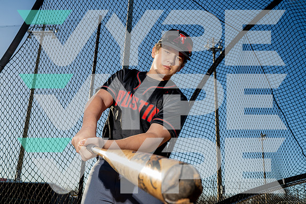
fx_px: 298
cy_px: 102
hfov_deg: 54.4
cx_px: 153
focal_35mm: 35
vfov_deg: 37.9
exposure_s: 1/250
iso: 64
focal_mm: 35
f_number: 7.1
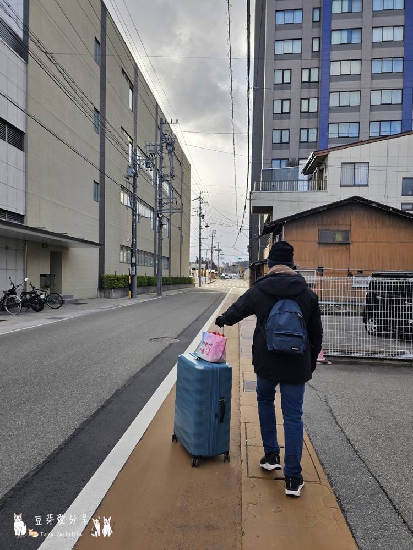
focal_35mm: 23
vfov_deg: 73.9
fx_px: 366
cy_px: 275
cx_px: 206
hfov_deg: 58.9
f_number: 1.7
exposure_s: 1/220
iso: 10
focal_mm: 6.3
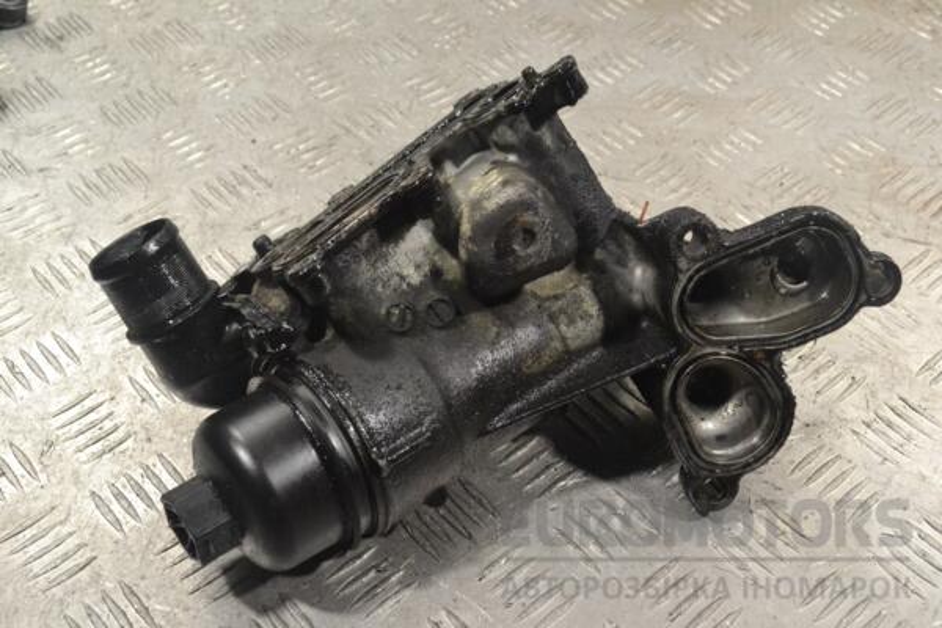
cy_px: 314
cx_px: 471
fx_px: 1256
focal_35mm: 48
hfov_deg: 41.1
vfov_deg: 28.1
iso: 3200
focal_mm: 32
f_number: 8
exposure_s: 1/250
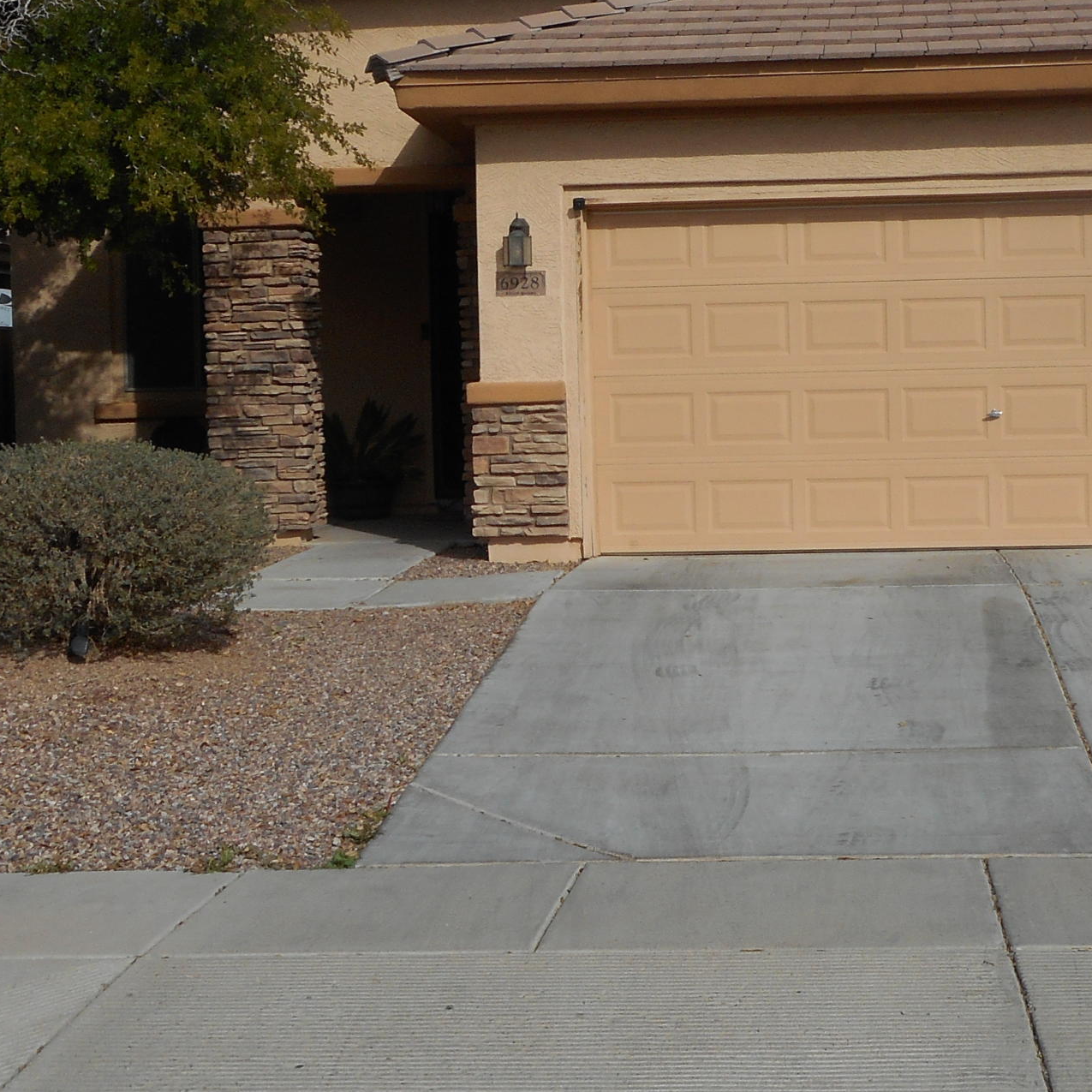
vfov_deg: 32.6
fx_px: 1856
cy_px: 413
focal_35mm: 52
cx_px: 712
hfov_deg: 32.6
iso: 80
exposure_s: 1/1250
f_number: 3.7
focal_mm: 4.5
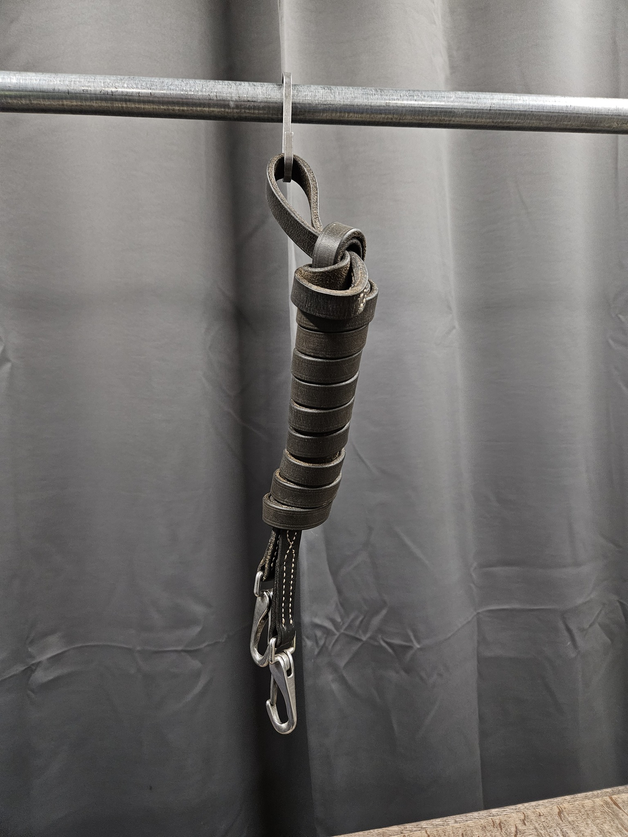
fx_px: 556
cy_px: 418
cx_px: 314
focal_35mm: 23
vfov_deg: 73.9
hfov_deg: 58.9
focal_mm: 5.4
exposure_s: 1/200
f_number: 1.8
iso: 640
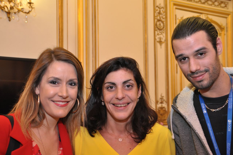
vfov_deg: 29.8
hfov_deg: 43.7
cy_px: 78
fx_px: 291
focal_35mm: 45
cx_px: 116
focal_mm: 30
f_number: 4.2
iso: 800
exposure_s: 1/60
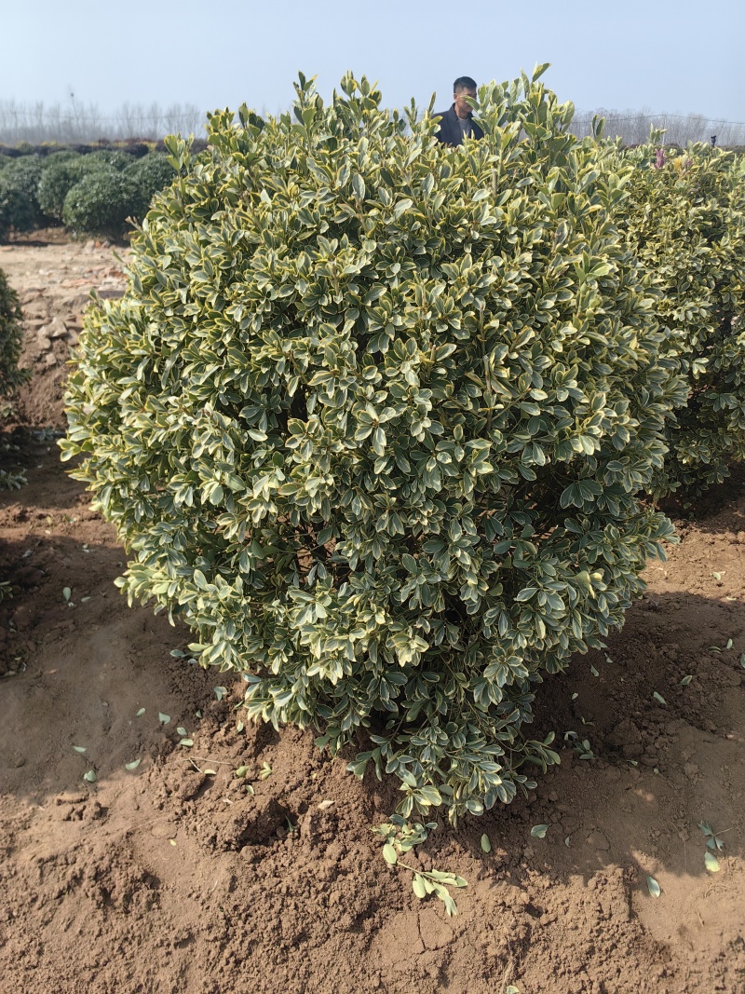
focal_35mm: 27
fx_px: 775
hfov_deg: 51.3
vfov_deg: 65.3
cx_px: 372
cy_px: 497
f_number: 2
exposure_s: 1/2725
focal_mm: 5.75
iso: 50
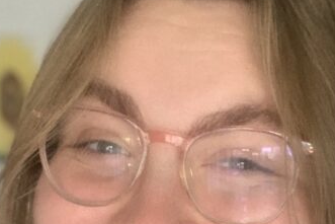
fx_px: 959
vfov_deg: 13.0
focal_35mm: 103
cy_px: 267
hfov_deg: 19.8
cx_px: 147
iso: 320
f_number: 2.2
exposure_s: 1/43
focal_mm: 2.87
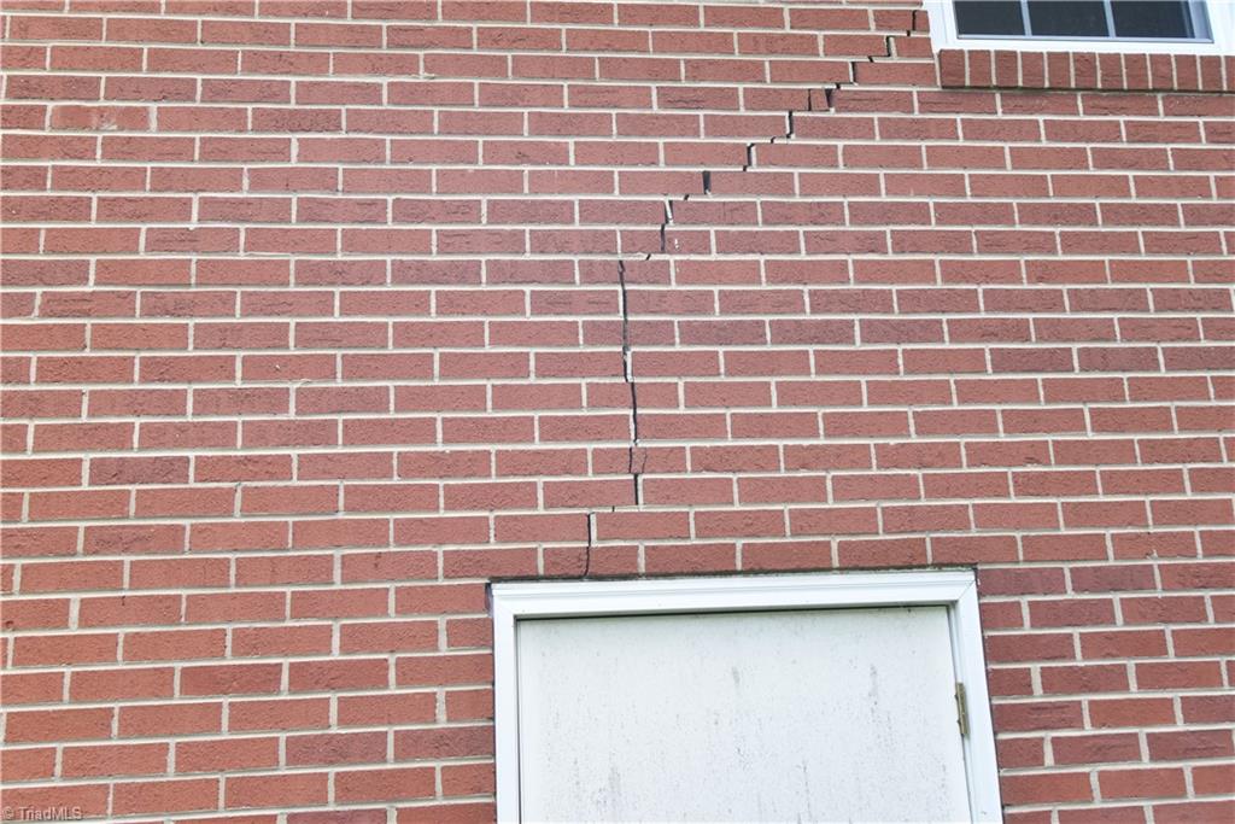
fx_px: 1201
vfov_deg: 37.9
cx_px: 618
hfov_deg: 54.4
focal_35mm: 35
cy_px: 412
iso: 1250
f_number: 8
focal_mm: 35
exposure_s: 1/250
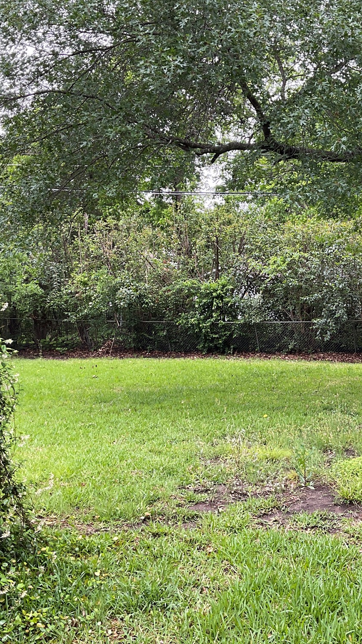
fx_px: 734
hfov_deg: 27.2
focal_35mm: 43
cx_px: 285
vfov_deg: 47.4
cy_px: 327
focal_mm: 3
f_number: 1.8
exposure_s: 1/122
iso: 20
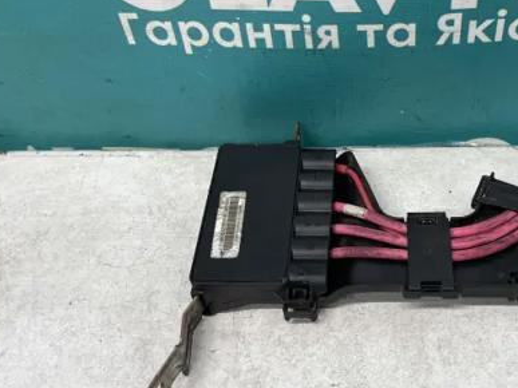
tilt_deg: -48.7
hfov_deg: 42.9
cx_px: 368
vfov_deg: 33.5
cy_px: 163
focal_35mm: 43
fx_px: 643
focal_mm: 4.2
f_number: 1.6
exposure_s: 1/100
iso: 100
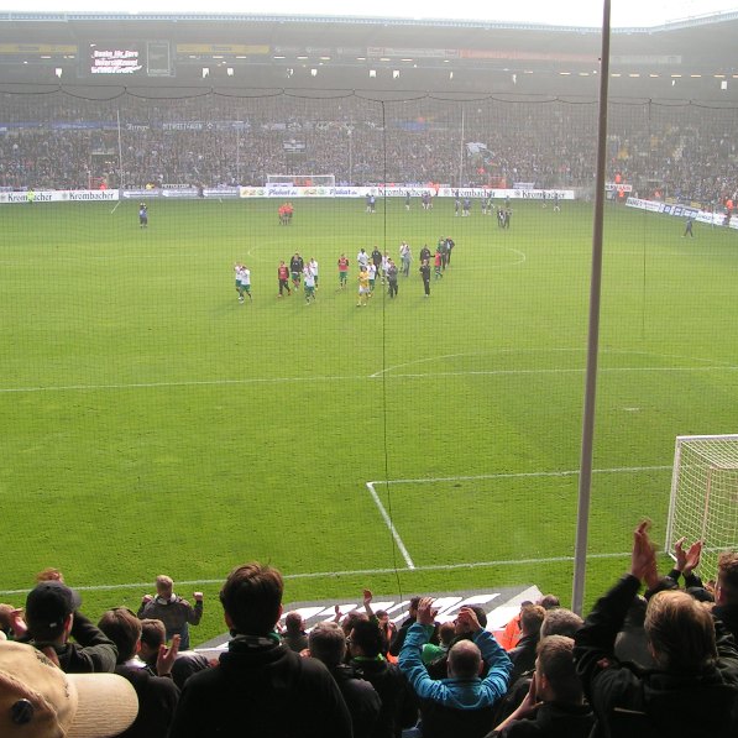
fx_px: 1085
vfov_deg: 37.6
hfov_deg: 37.5
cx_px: 355
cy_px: 370
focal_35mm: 45
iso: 50
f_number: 5.6
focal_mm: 5.8
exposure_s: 1/80
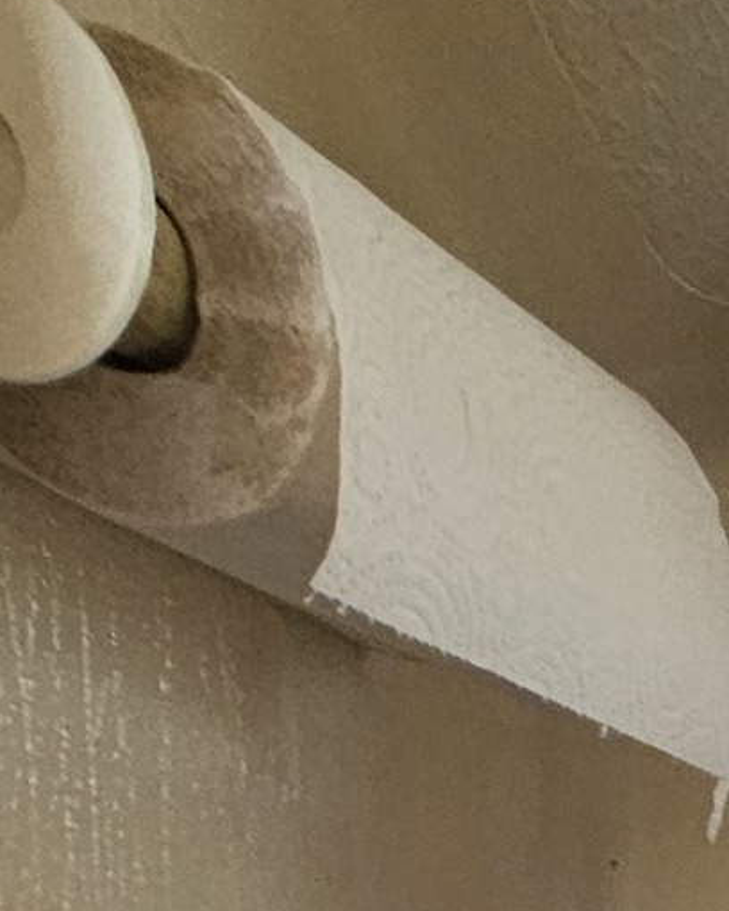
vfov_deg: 13.9
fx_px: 2238
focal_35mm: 83
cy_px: 2307
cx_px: 1647
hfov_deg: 14.0
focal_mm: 2.2
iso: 100
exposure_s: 1/190
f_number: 2.2
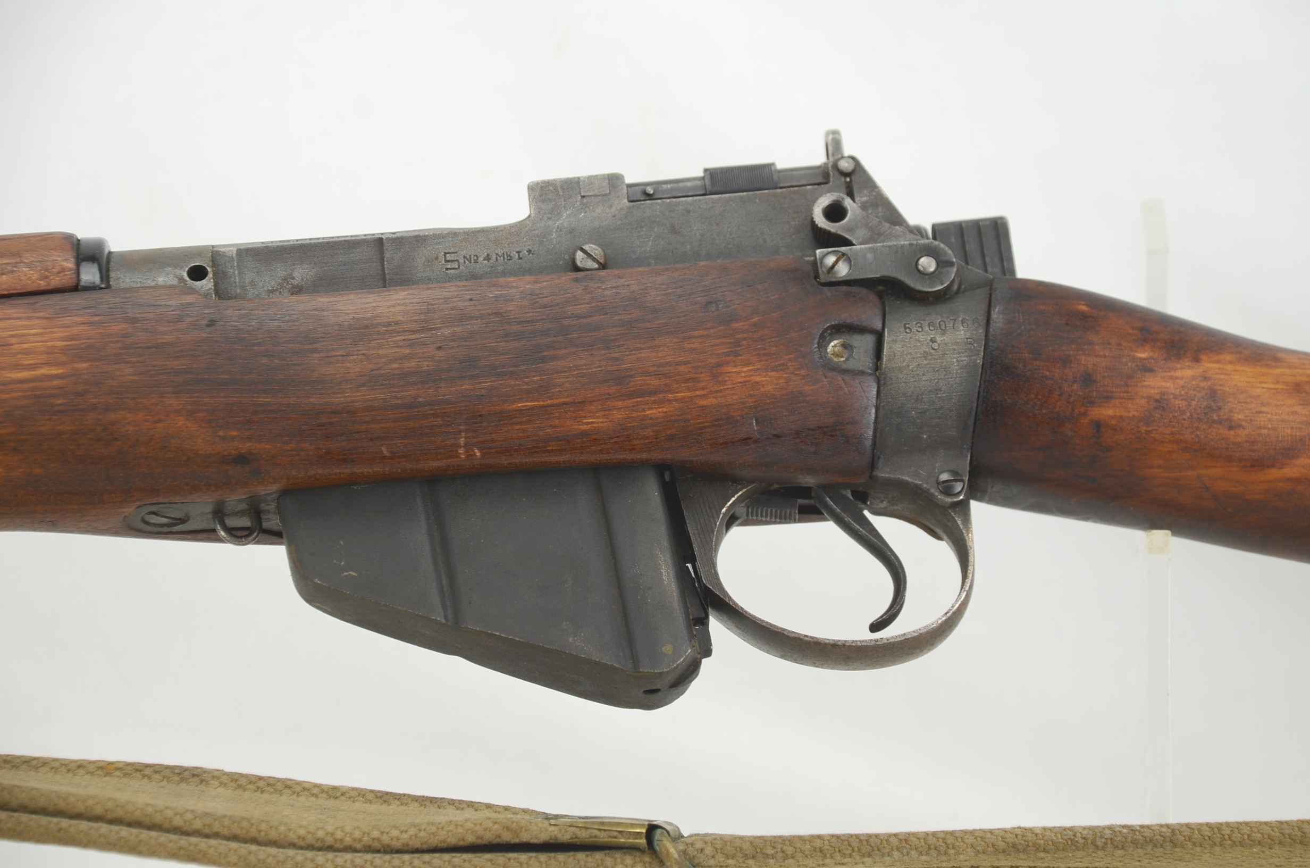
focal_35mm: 135
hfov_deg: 15.2
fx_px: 4902
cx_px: 655
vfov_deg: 10.1
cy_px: 434
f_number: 5.6
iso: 100
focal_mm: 90
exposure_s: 1/15
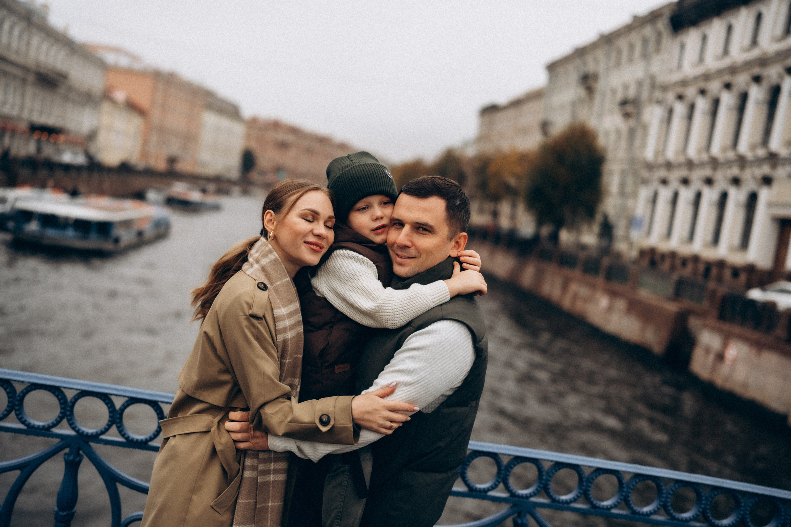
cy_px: 264
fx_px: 769
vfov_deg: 37.9
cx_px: 396
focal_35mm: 35
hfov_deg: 54.4
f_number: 1.4
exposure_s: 1/6400
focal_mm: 35
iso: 800
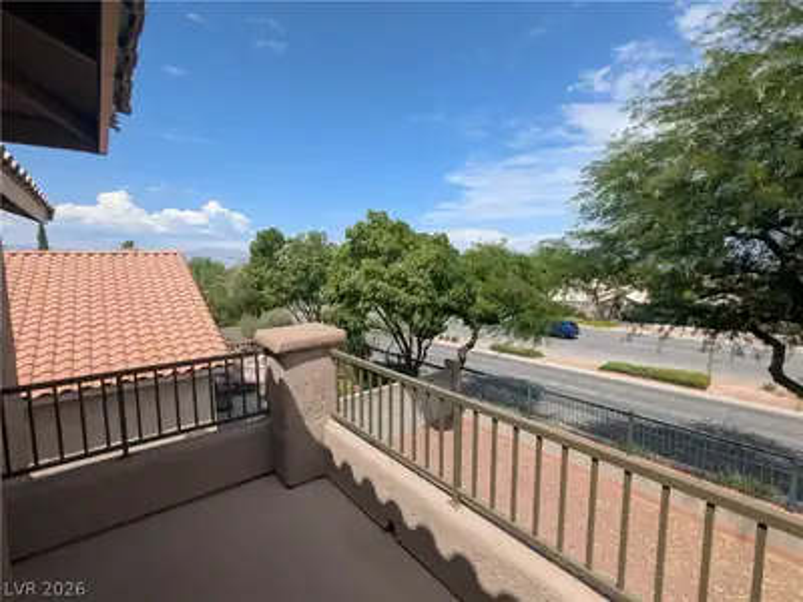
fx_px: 371
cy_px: 301
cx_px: 402
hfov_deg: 94.5
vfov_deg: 78.1
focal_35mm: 16
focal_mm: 2.35
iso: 49
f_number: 2.2
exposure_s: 1/1721
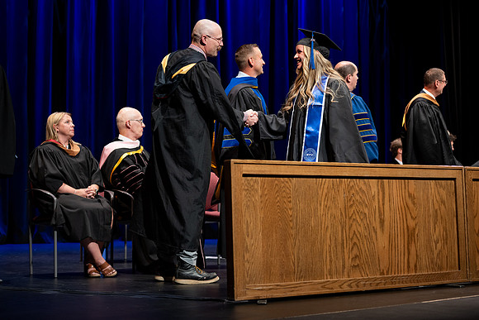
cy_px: 160
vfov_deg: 19.5
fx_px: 932
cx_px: 240
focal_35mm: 70
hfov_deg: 28.8
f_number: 2.8
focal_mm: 70
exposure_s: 1/250
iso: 500
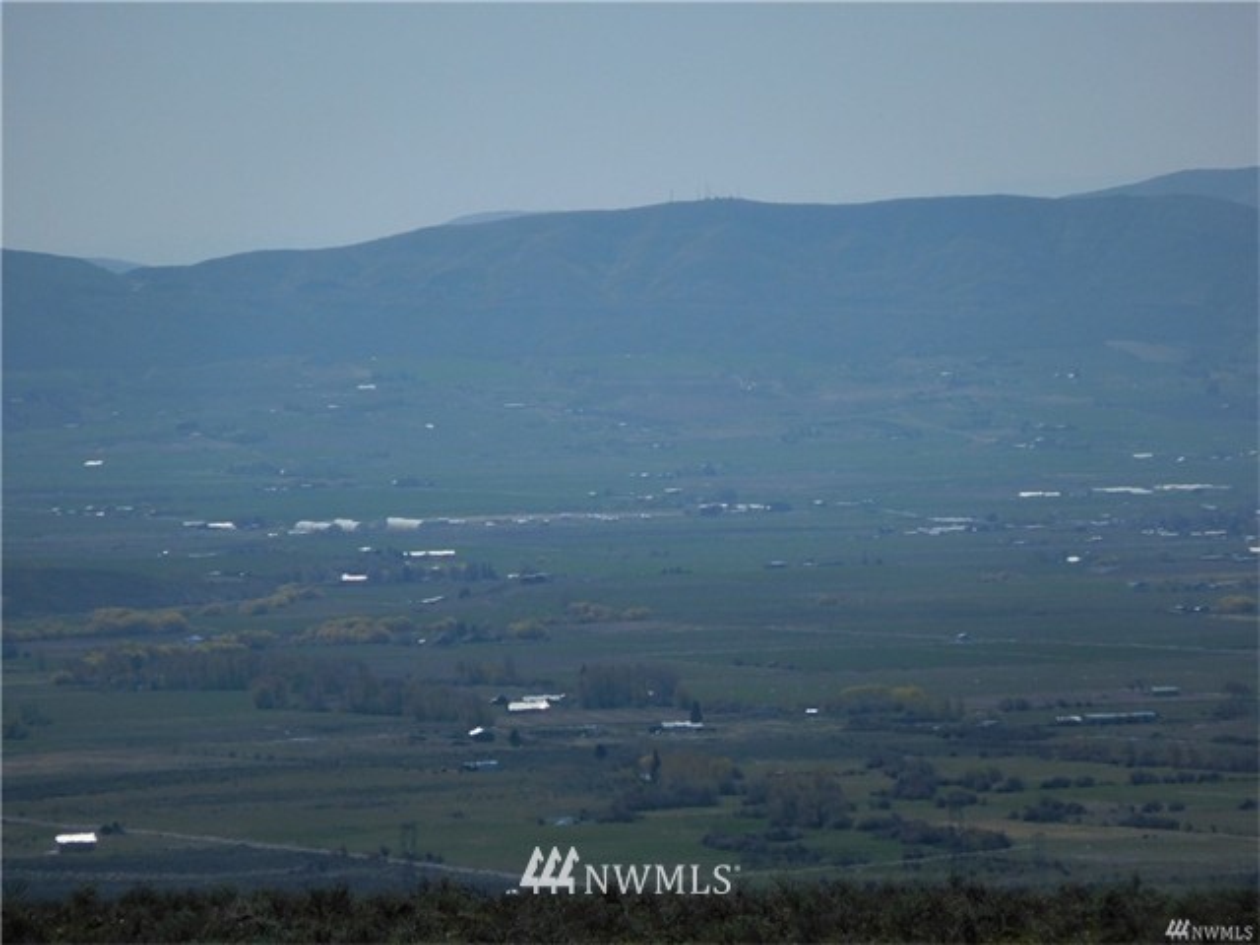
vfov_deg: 5.0
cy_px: 472
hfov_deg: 6.6
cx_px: 630
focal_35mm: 300
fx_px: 10920
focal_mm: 54
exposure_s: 1/1250
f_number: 6.3
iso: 125
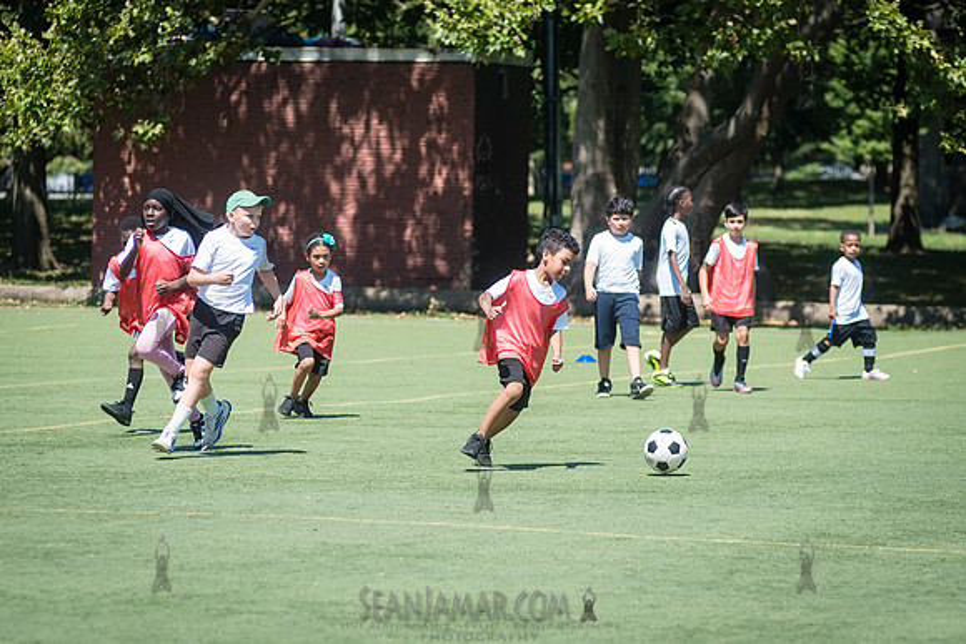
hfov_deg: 11.2
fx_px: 4913
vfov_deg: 7.5
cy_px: 420
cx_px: 527
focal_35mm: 183
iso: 200
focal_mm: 135
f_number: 4
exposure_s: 1/1250
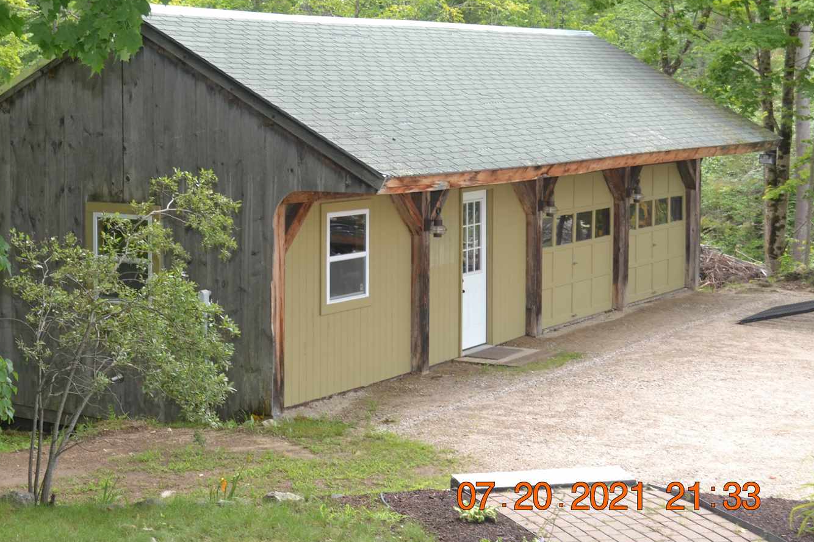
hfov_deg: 29.9
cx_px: 254
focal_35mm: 67
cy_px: 144
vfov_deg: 20.2
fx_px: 1509
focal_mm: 29
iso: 220
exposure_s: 1/125
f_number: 5.6
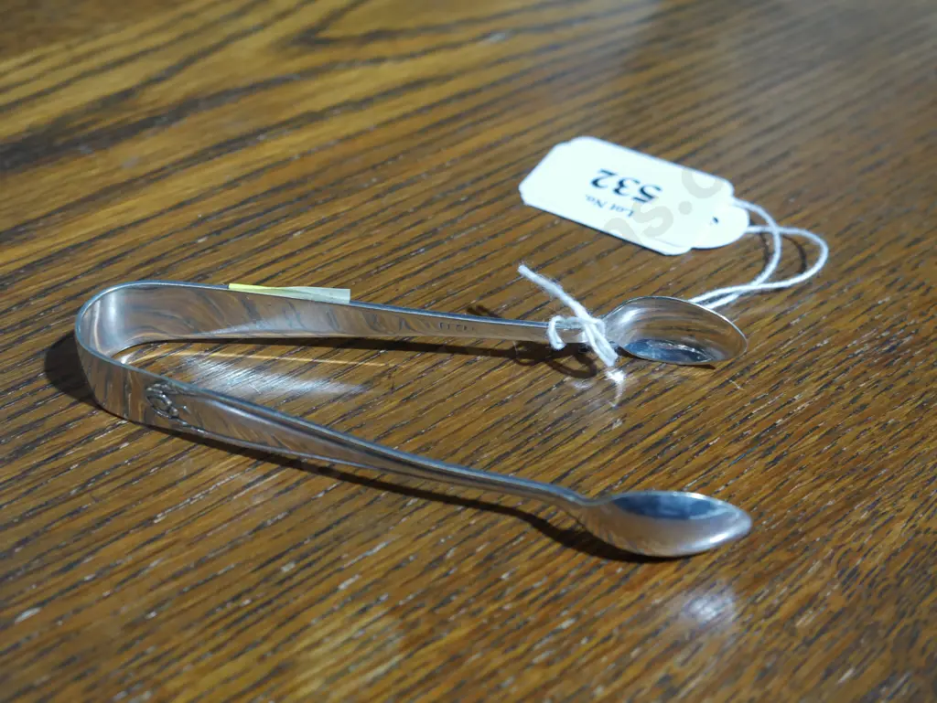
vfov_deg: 30.3
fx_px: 1300
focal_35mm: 48
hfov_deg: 39.6
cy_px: 352
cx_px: 468
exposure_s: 1/60
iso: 1000
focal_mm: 24
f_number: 5.2
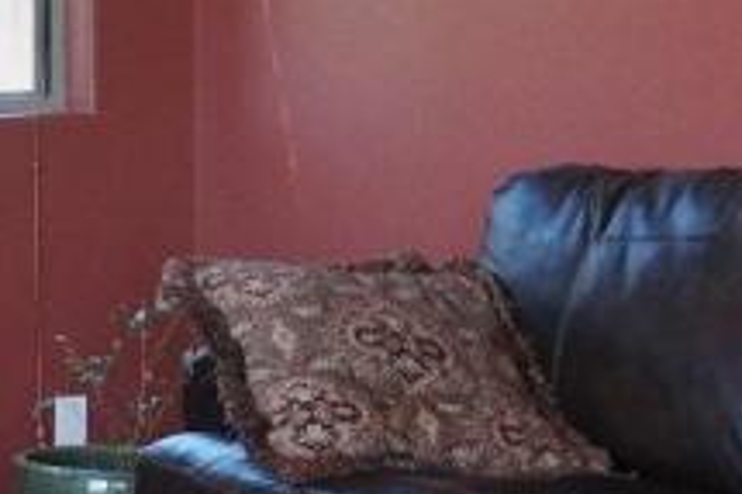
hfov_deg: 11.4
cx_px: -777
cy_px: 135
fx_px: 3316
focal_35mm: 161
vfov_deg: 8.5
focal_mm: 20
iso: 200
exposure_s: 1/40
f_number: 3.5
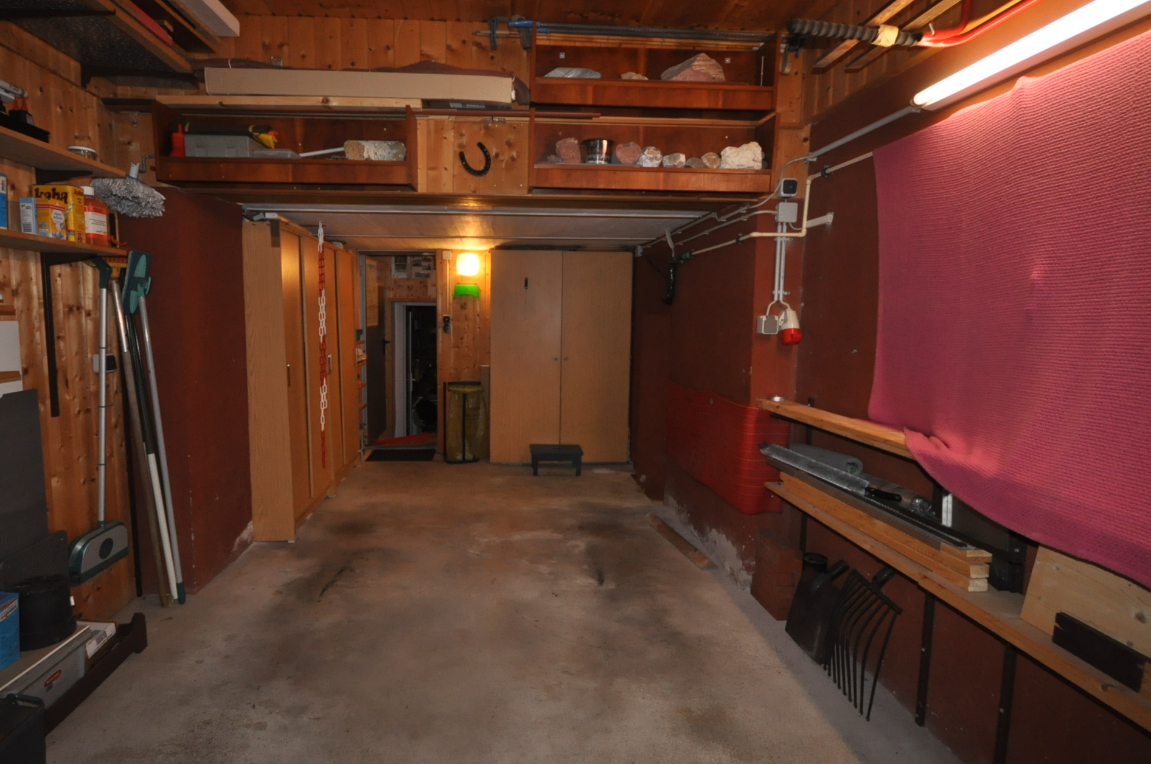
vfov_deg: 70.2
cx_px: 515
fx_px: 543
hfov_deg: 93.0
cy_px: 361
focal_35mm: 17
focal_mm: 10
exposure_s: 1/60
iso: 800
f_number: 4
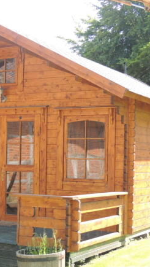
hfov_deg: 16.5
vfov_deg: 29.0
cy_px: 134
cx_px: 39
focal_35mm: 73
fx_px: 516
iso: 100
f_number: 3.6
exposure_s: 1/100
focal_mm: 8.9
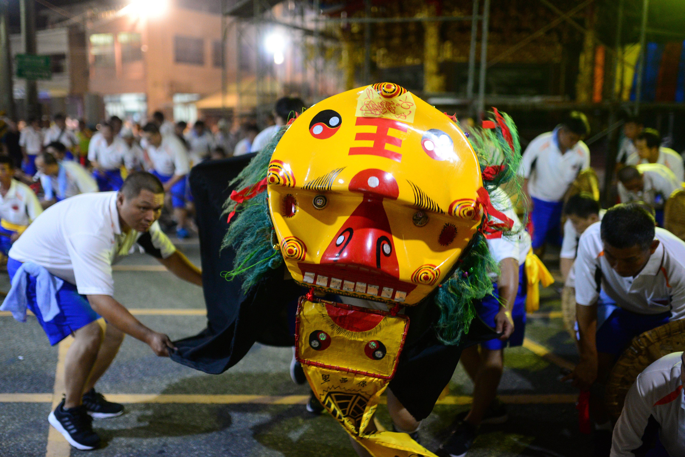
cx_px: 342
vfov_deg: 37.9
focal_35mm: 35
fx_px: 666
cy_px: 228
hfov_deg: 54.4
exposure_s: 1/400
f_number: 1.4
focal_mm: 35
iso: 3200
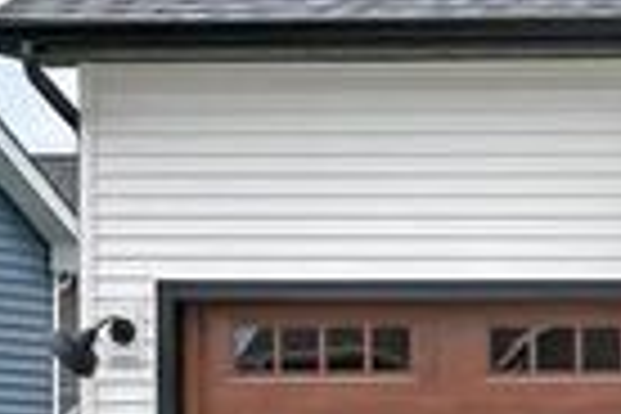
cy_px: 20
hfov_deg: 8.6
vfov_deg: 6.8
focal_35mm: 200
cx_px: 1854
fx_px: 3450
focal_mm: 18
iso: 200
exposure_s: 1/1000
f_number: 7.1
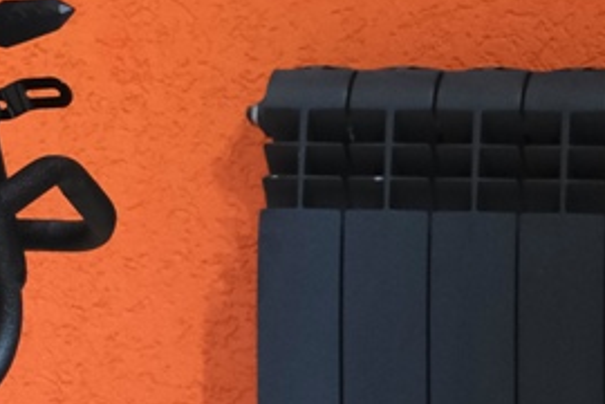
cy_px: -3
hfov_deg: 5.9
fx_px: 5579
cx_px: -930
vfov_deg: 4.1
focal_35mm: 332
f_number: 4
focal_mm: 37.6
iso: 1600
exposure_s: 1/125
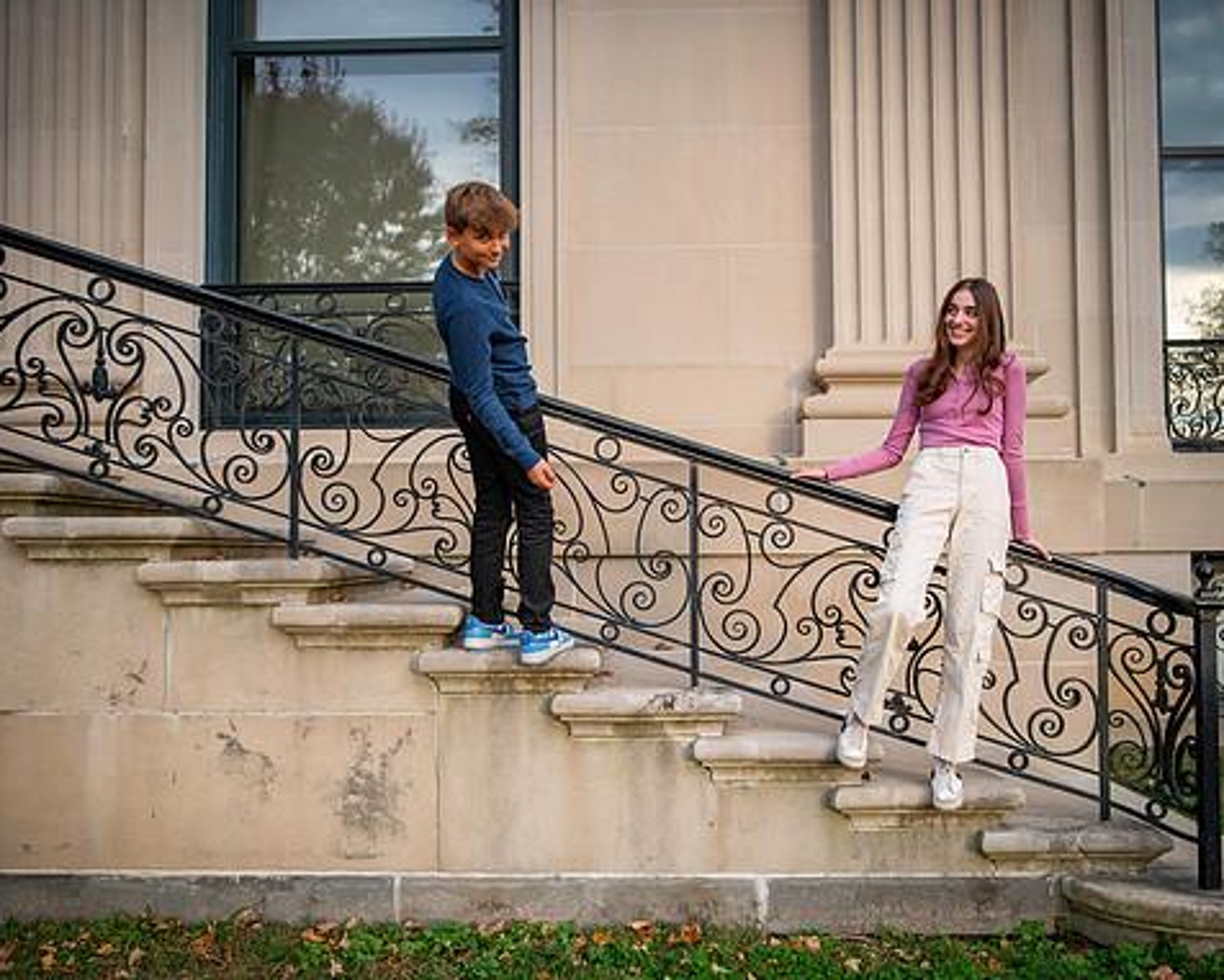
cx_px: 599
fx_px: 1341
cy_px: 491
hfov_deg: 49.1
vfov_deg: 40.1
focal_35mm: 37
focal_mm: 32
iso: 1000
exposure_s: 1/5000
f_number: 2.8
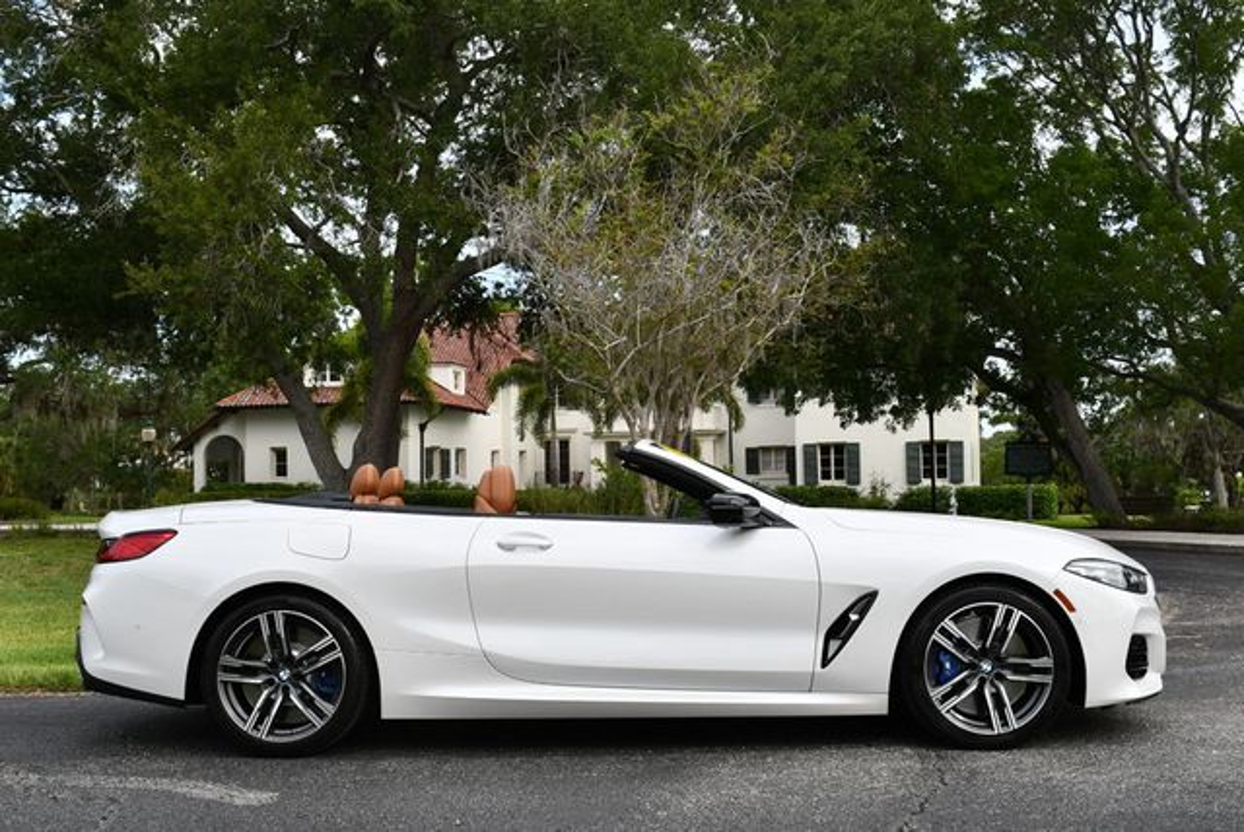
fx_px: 1383
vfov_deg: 33.5
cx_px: 622
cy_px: 416
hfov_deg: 48.4
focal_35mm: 40
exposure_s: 1/250
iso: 160
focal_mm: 20
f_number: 8
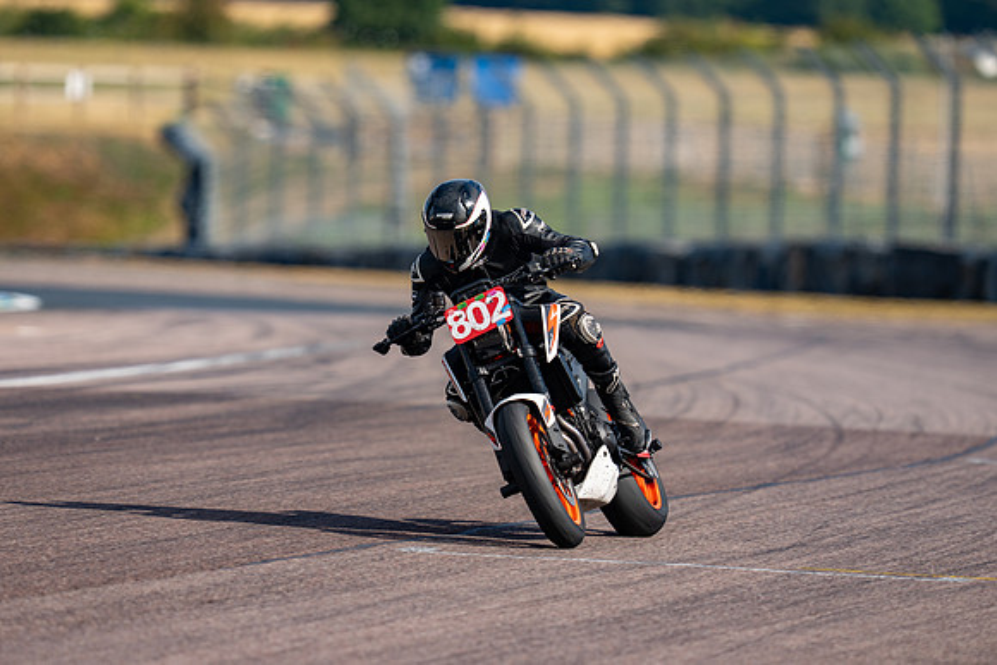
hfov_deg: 4.6
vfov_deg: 3.1
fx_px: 12439
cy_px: 325
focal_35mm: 449
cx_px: 515
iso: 50
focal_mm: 400
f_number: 4
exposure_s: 1/500
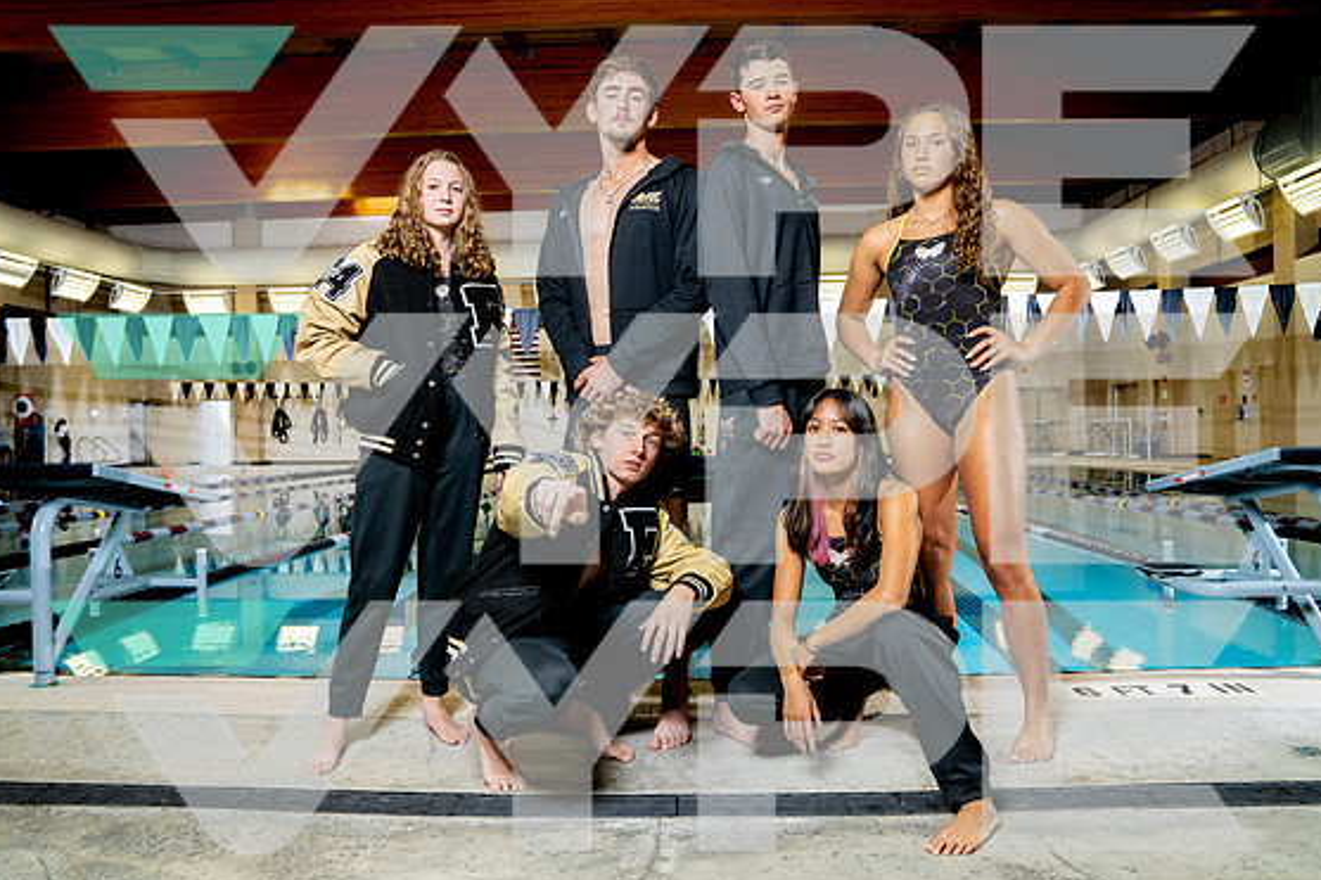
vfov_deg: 51.3
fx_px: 917
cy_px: 440
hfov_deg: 71.5
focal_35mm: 25
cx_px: 659
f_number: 5.6
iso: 320
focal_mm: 24
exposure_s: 1/250
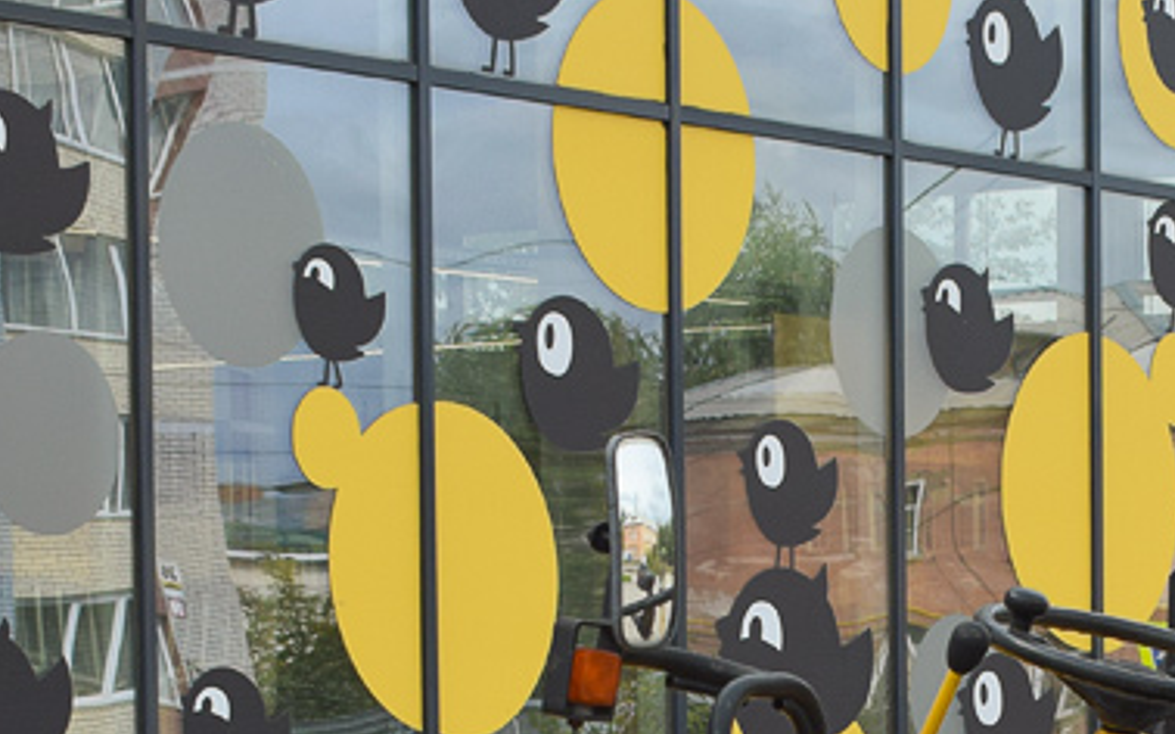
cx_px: 911
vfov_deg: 9.0
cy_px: 1188
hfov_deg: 14.8
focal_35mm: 141
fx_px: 4502
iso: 200
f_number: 6.3
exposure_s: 1/640
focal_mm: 29
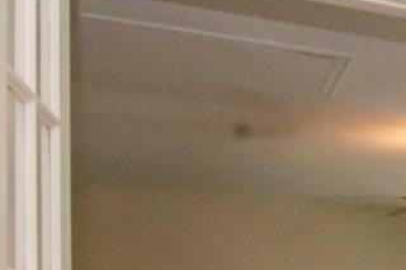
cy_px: 363
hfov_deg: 20.9
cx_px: 680
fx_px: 845
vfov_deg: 17.0
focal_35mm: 75
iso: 640
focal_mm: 10
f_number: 16
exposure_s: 1/60
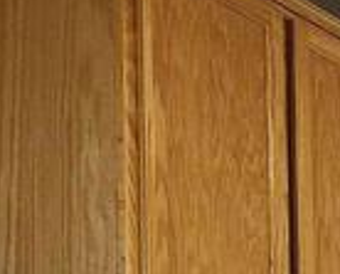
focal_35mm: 94
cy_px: 434
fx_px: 948
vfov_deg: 15.0
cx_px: 1015
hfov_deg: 11.5
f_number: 2.2
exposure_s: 1/60
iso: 100
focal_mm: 2.2
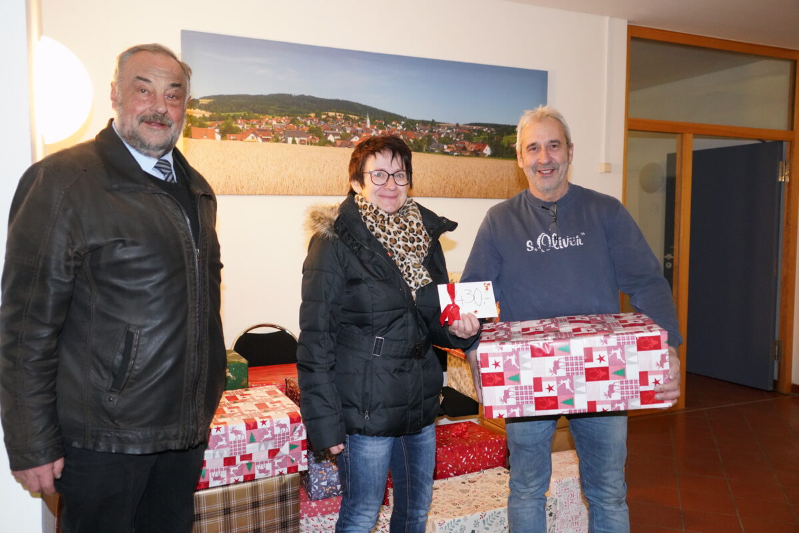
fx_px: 666
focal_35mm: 30
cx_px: 400
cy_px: 266
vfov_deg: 43.6
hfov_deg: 61.9
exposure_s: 1/160
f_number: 4
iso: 6400
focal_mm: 30
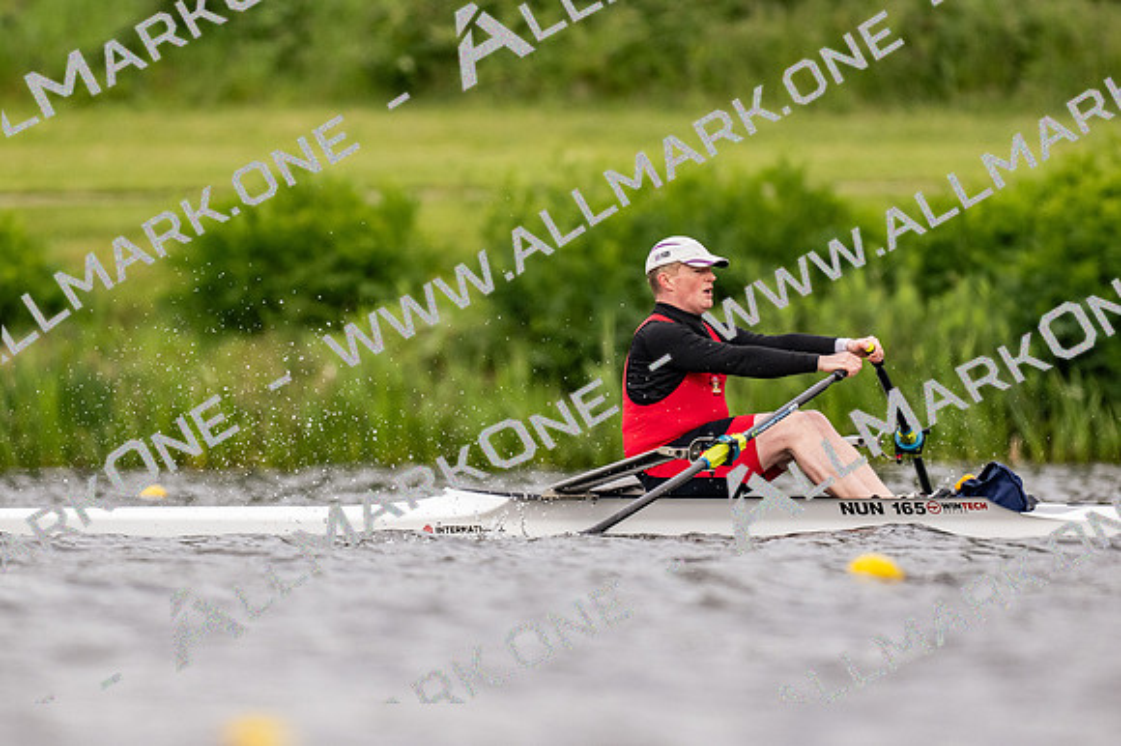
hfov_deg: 2.3
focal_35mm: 900
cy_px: 373
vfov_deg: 1.5
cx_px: 560
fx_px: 28008
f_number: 4
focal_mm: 600
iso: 720
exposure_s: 1/2500
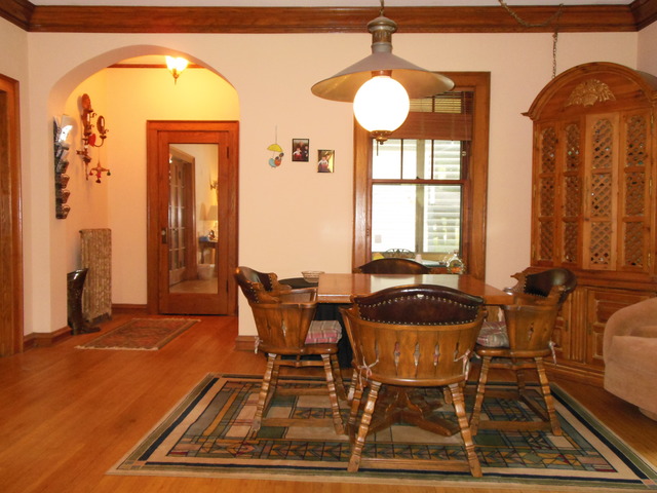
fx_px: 550
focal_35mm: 29
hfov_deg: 61.7
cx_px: 328
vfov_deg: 48.2
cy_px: 246
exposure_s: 1/25
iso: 640
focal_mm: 5.2
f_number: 3.3
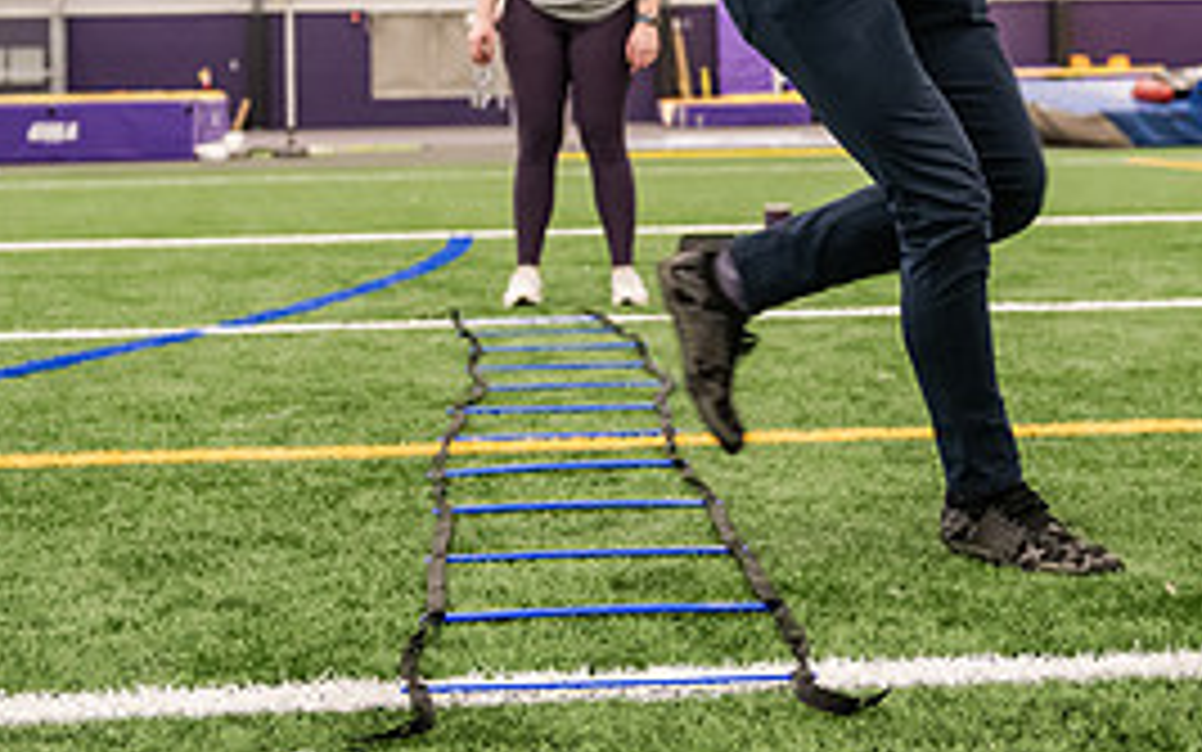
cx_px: 671
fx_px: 2752
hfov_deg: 24.6
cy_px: -43
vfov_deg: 15.2
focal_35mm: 84
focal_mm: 38
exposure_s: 1/125
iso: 2000
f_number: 3.2
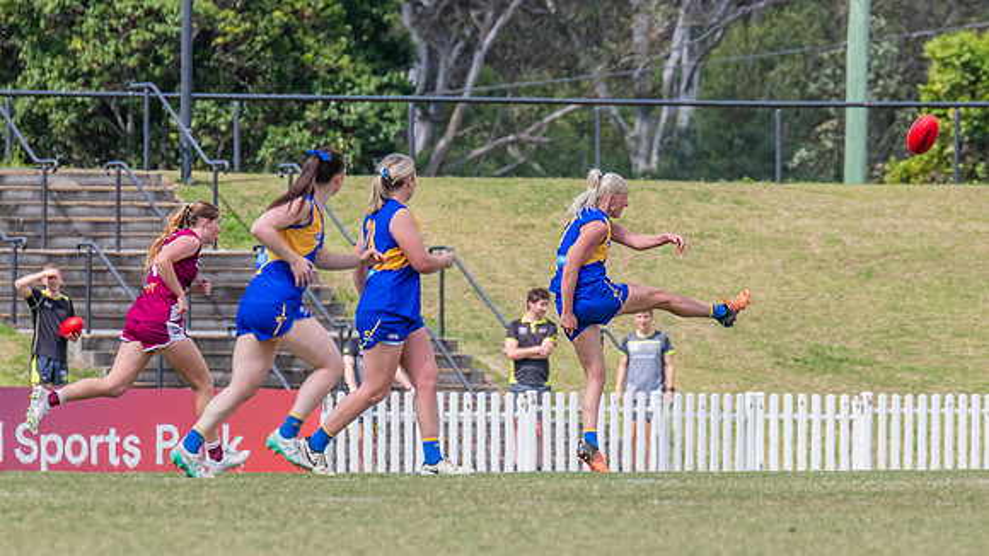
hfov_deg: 3.5
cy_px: 299
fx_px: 16157
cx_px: 610
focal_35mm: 616
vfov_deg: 2.0
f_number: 10
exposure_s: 1/1250
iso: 800
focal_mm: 420
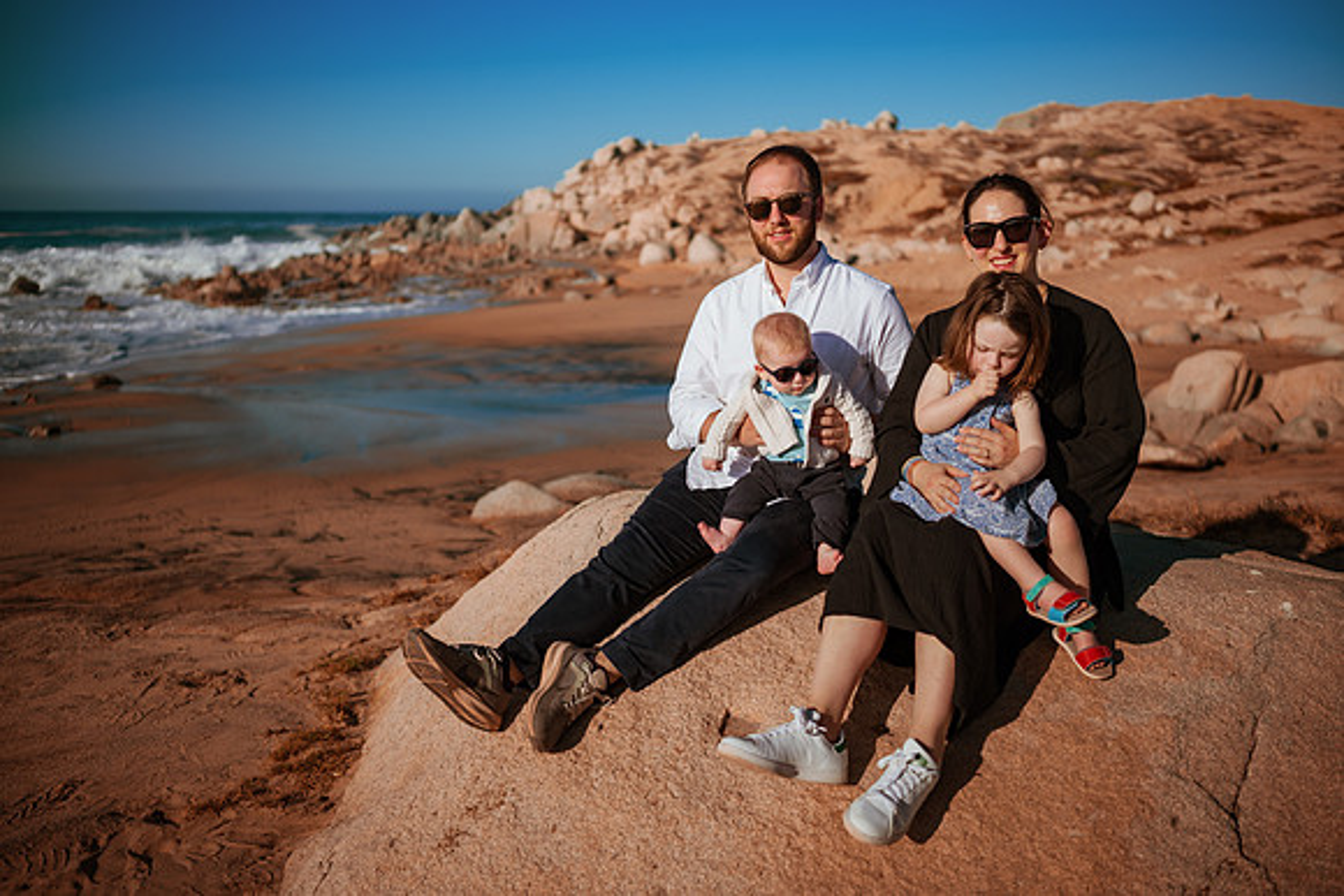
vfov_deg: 37.9
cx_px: 672
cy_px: 448
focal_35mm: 35
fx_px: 1307
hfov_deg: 54.4
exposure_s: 1/8000
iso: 50
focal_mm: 35
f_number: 2
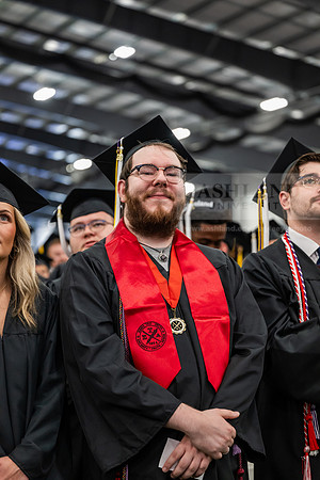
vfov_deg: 28.1
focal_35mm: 72
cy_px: 240
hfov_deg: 18.9
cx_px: 160
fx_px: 960
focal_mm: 72
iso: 2500
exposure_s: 1/200
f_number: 2.8
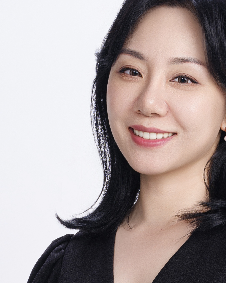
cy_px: 155
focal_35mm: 77
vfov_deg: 24.7
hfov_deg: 19.8
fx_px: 644
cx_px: 161
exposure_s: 1/100
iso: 125
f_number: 9
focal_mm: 58.6
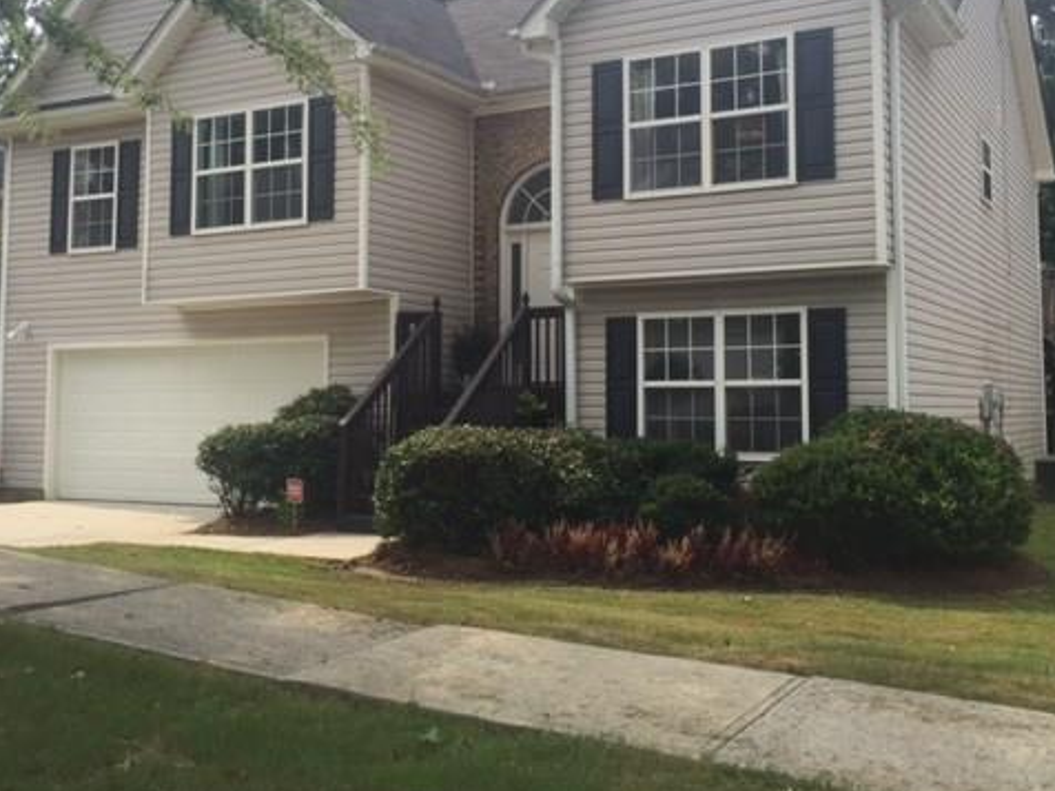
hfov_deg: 47.9
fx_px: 1189
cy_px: 323
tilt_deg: +4.9
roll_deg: -1.1
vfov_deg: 36.7
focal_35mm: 39
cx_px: 550
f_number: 2.2
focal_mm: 4.15
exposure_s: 1/879
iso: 32
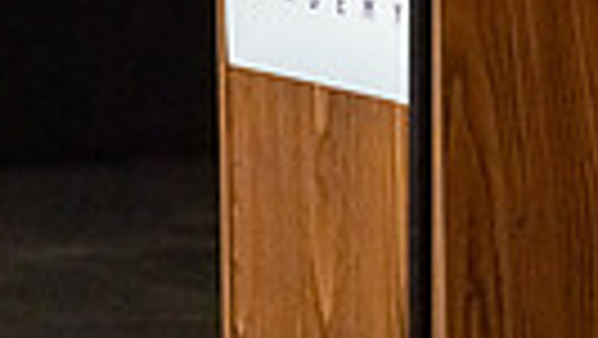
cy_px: -622
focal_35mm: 710
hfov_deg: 3.0
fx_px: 11265
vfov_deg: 1.7
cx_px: 661
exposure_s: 1/1000
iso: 20000
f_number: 4
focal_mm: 200
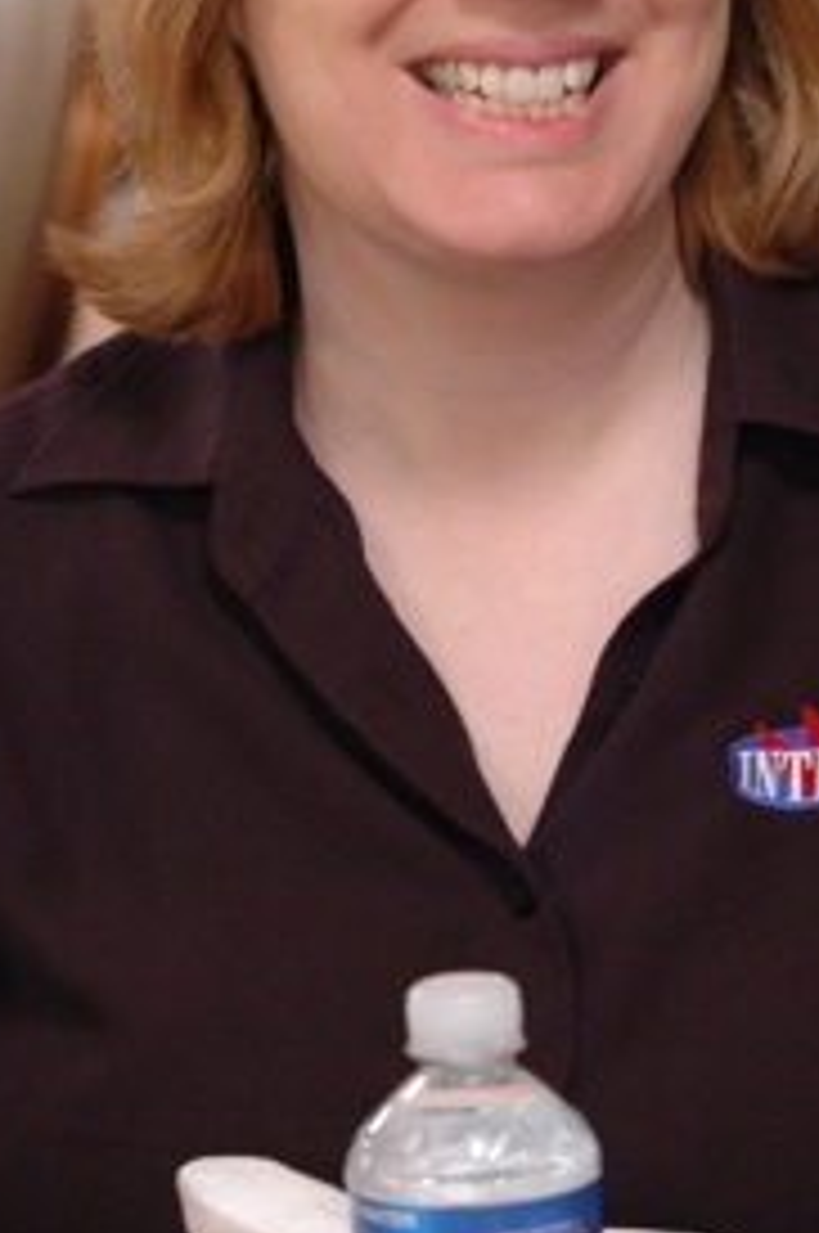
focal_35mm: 345
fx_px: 11802
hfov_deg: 4.0
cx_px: 567
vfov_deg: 6.0
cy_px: 812
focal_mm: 90
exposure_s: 1/30
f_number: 3.2
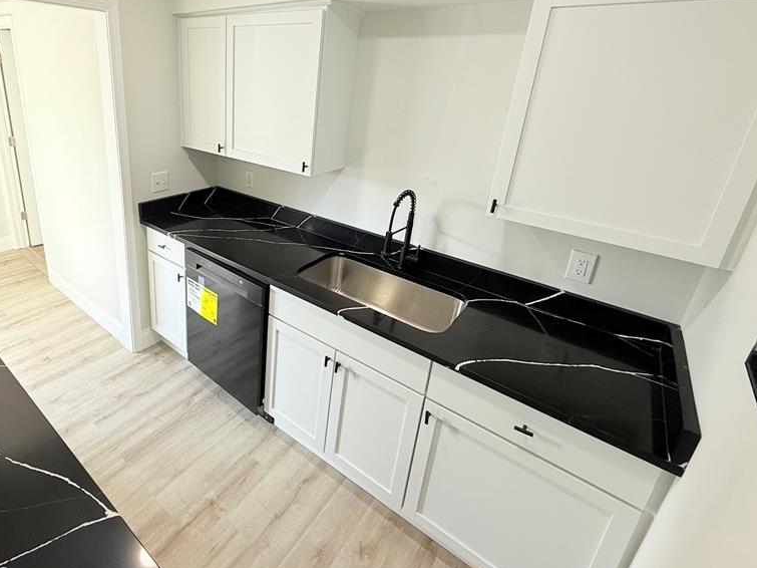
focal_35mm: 19
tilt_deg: -17.9
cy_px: 212
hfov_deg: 82.5
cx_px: 269
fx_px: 415
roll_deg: -2.5
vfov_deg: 67.6
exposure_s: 1/120
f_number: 2.2
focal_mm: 2.22
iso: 64
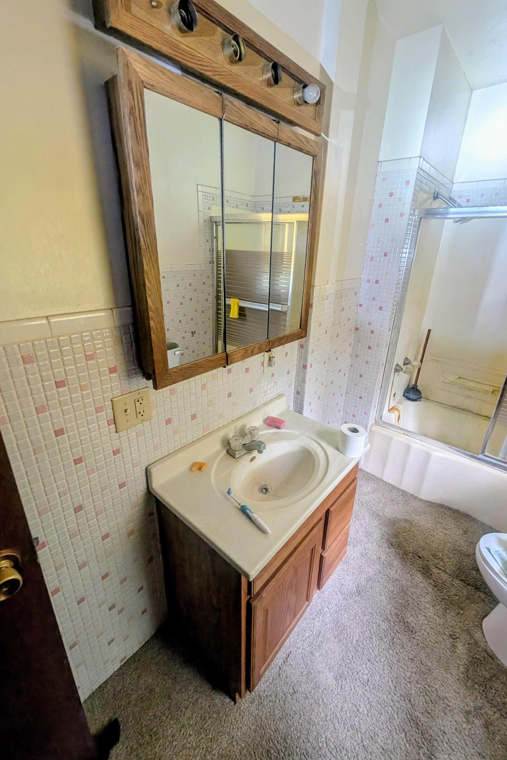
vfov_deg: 108.3
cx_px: 265
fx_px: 275
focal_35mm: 13
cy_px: 369
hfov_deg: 85.4
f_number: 1.7
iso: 118
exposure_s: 1/39.1
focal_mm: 2.02
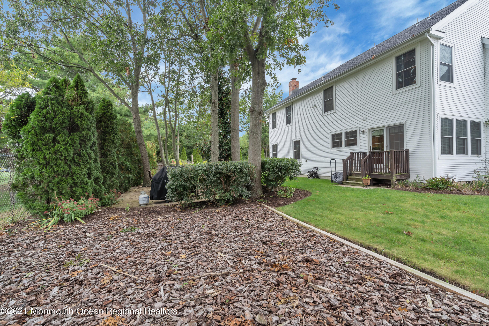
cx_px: 244
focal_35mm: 16
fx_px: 217
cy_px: 163
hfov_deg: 96.7
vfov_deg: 73.7
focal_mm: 16
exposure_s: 1/15
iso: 200
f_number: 8
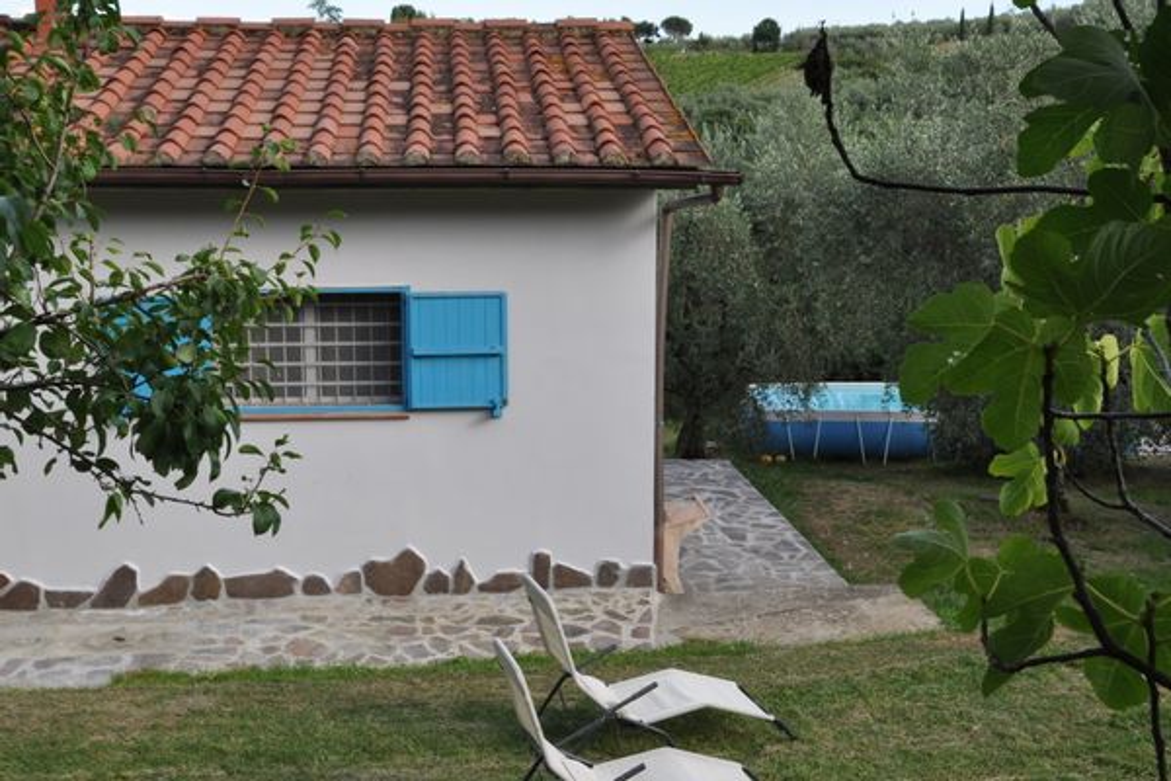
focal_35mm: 38
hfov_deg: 51.3
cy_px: 390
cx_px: 586
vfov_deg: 35.5
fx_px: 1220
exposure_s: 1/100
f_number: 10
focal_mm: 25
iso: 200
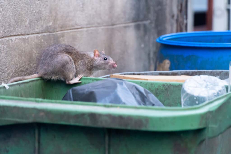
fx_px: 991
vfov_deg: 8.9
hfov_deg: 13.3
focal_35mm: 154
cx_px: 116
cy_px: 77
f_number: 5.6
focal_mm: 103
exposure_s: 1/100
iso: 2500
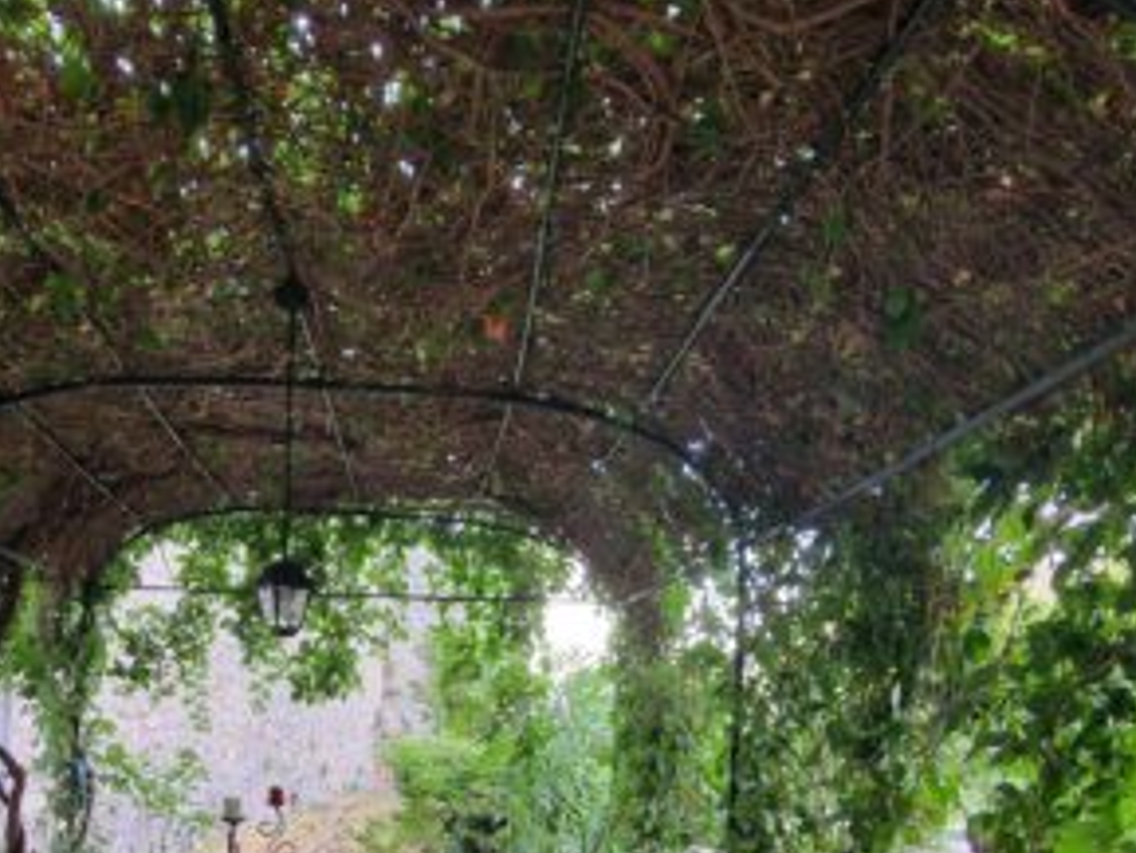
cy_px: 794
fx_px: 886
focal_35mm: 27
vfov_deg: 45.7
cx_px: 385
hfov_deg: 63.8
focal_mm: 2.2
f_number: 2.2
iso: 125
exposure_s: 1/50
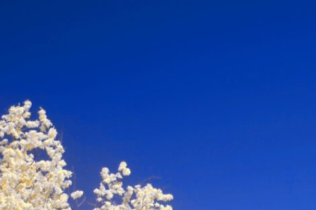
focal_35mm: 134
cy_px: 315
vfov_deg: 9.9
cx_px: 328
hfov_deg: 15.0
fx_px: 1176
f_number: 10
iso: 50
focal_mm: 41
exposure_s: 1/50
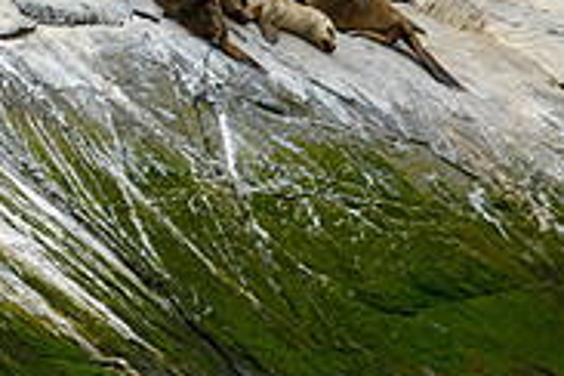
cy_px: -17
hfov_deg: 2.2
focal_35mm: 950
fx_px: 14882
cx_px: -324
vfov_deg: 1.4
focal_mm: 110.13
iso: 100
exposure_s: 1/500
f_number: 8
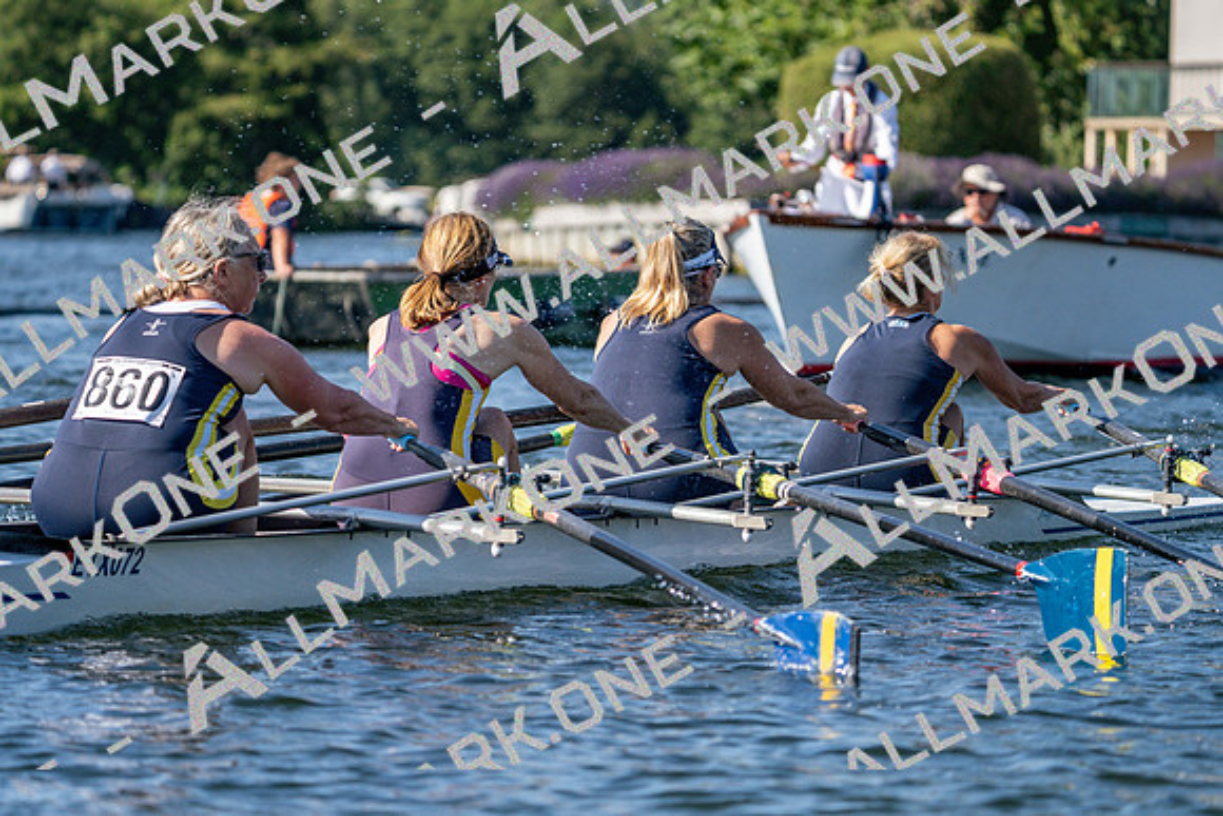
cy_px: 408
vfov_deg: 6.3
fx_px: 7407
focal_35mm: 218
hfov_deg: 9.4
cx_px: 612
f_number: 5.6
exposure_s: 1/1600
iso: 320
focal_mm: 218
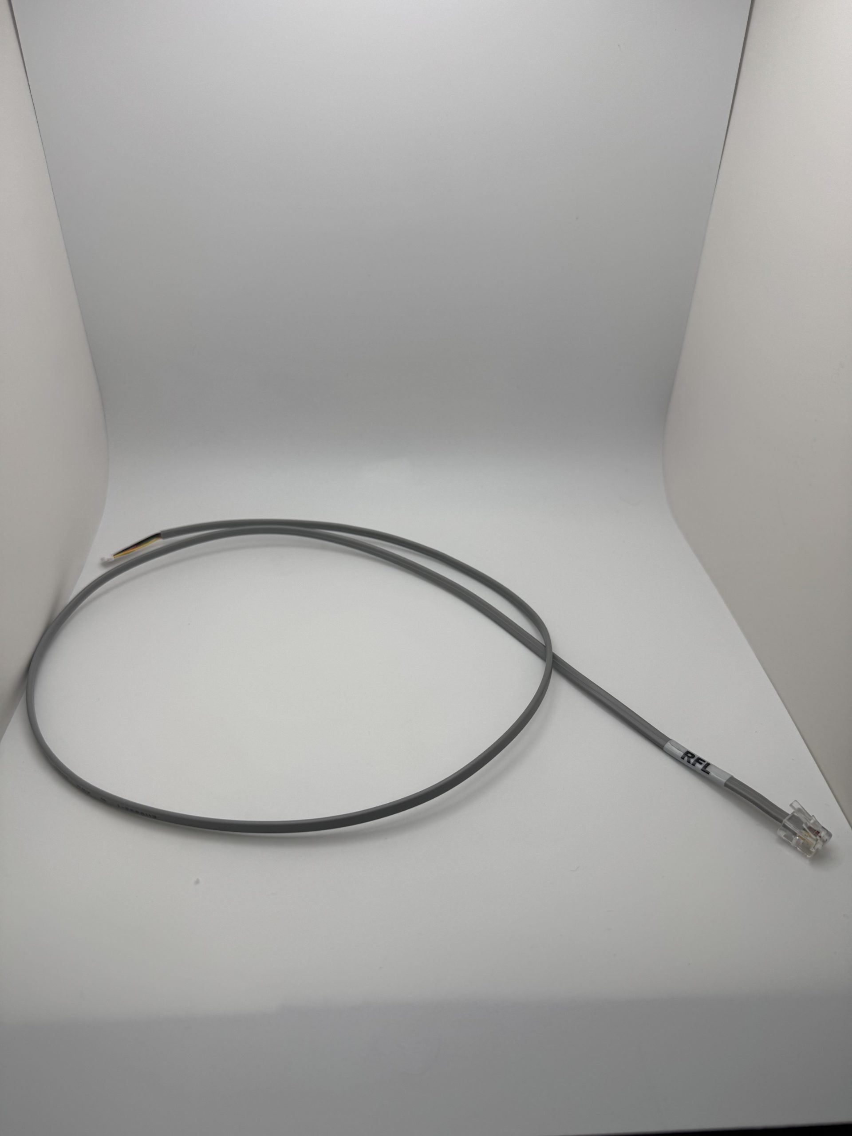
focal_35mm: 24
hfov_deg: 56.8
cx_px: 426
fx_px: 788
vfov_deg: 71.6
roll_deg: -0.3
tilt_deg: -36.5
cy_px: 568
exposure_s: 1/1059
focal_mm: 6.76
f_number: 1.78
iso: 80
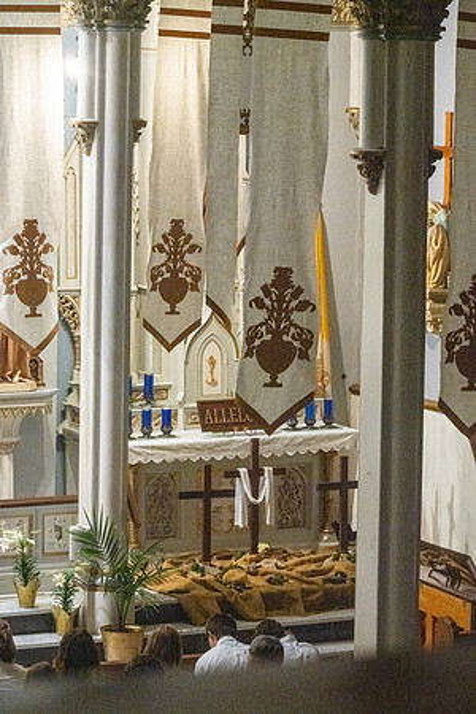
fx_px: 2776
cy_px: 357
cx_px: 238
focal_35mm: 140
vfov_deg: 14.7
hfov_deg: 9.8
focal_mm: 140
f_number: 14
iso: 5000
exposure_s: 1/40
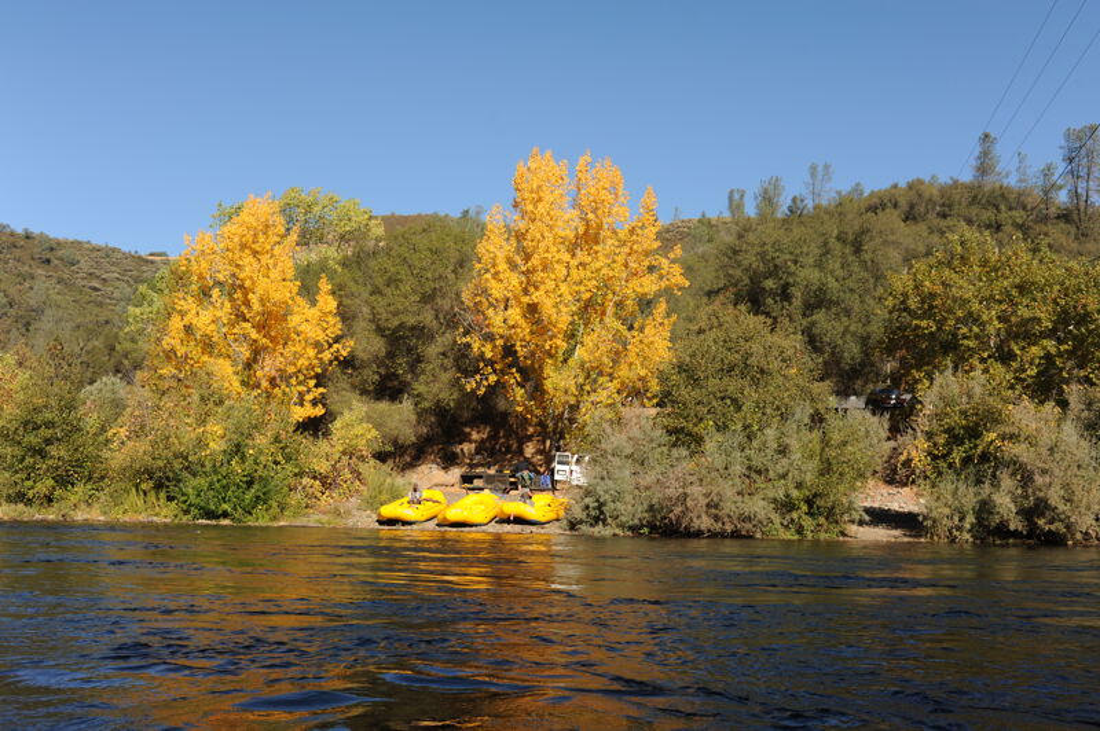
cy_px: 366
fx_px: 1069
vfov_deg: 37.8
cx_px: 550
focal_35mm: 35
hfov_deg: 54.5
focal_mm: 35
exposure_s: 1/640
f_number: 9
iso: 320
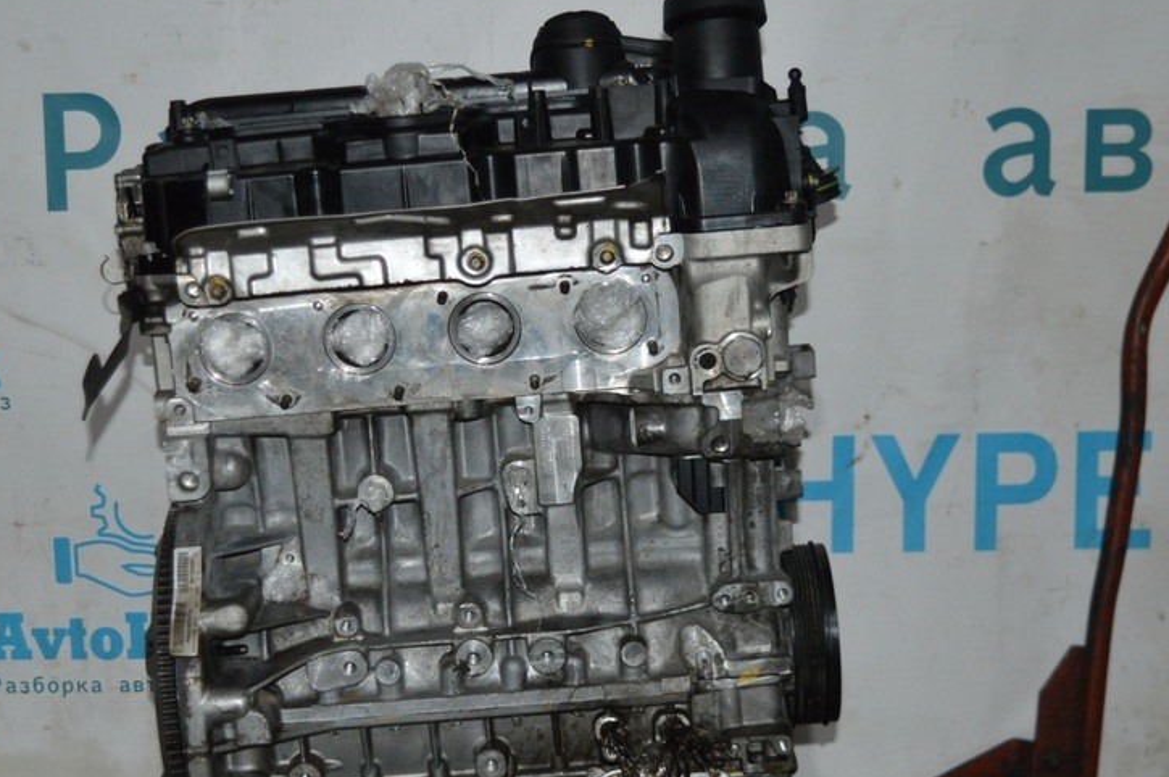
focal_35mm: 72
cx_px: 447
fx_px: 2336
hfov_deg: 28.0
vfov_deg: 18.8
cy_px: 505
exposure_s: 1/30
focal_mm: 34
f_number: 4.5
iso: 1400
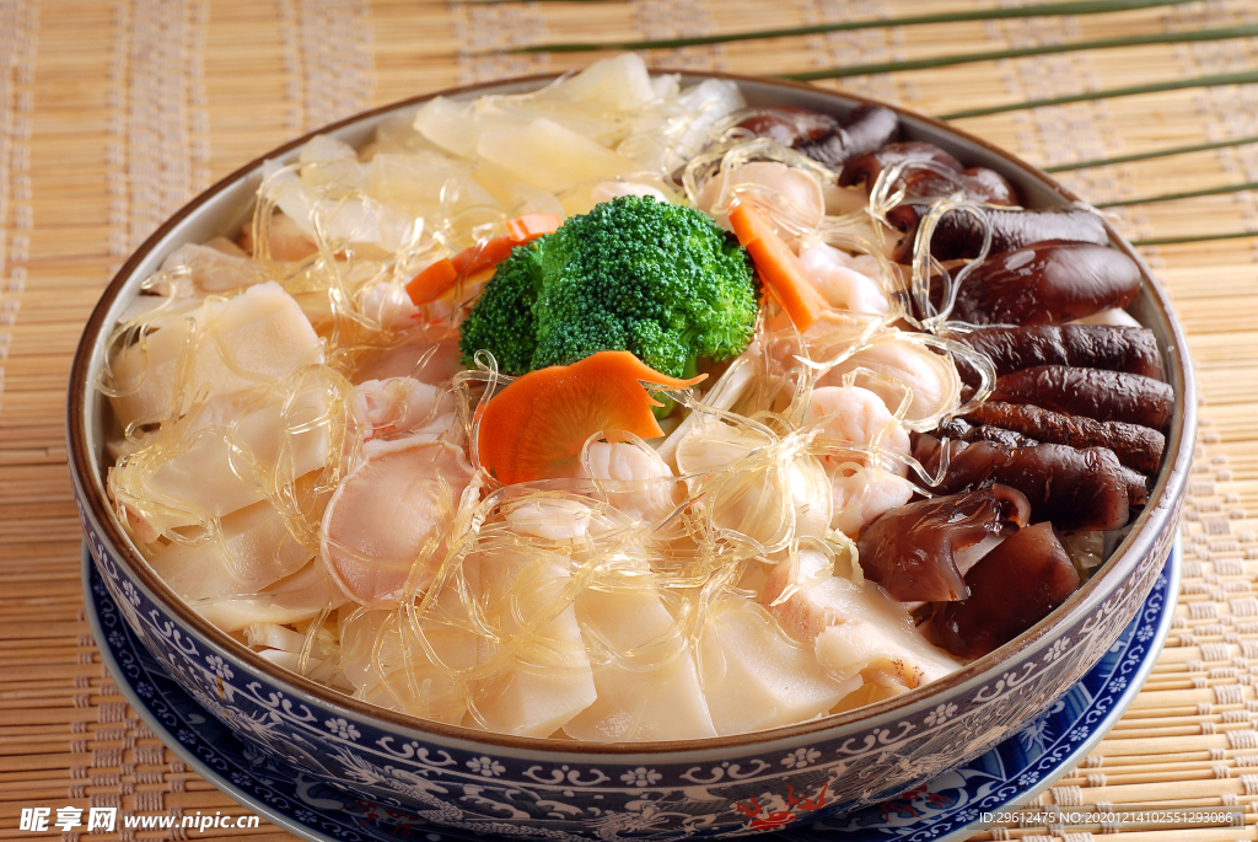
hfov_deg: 22.6
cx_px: 629
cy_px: 421
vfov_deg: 15.2
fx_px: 3148
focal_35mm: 90
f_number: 10
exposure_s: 1/200
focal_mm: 60
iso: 100
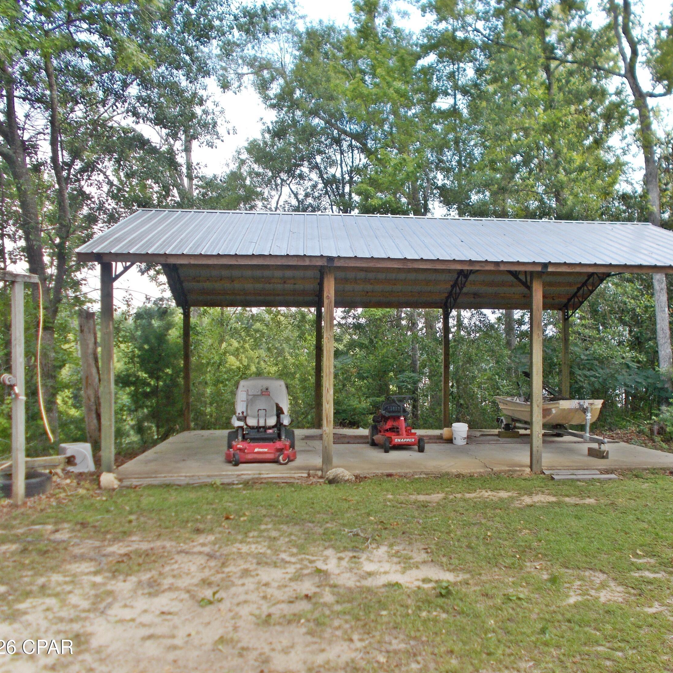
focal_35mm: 36
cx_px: 415
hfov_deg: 45.7
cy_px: 336
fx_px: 792
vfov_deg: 46.0
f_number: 3.4
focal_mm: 5.3
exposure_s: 1/200
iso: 80
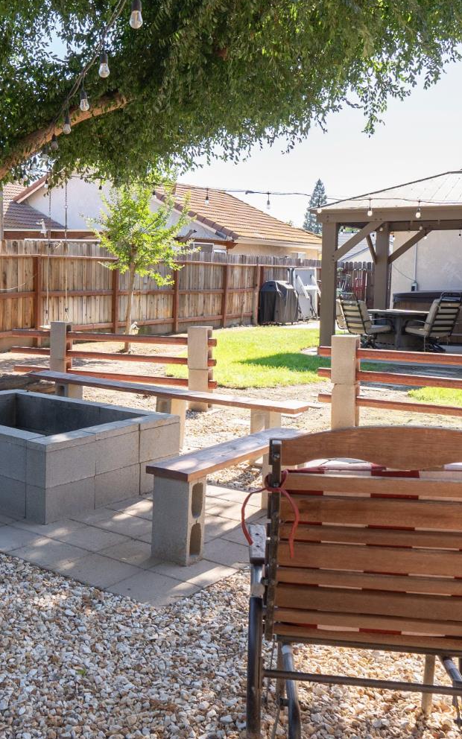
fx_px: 745
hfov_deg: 32.5
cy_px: 370
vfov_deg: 52.7
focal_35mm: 37
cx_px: 34
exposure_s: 1/125
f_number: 5.6
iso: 100
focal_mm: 16
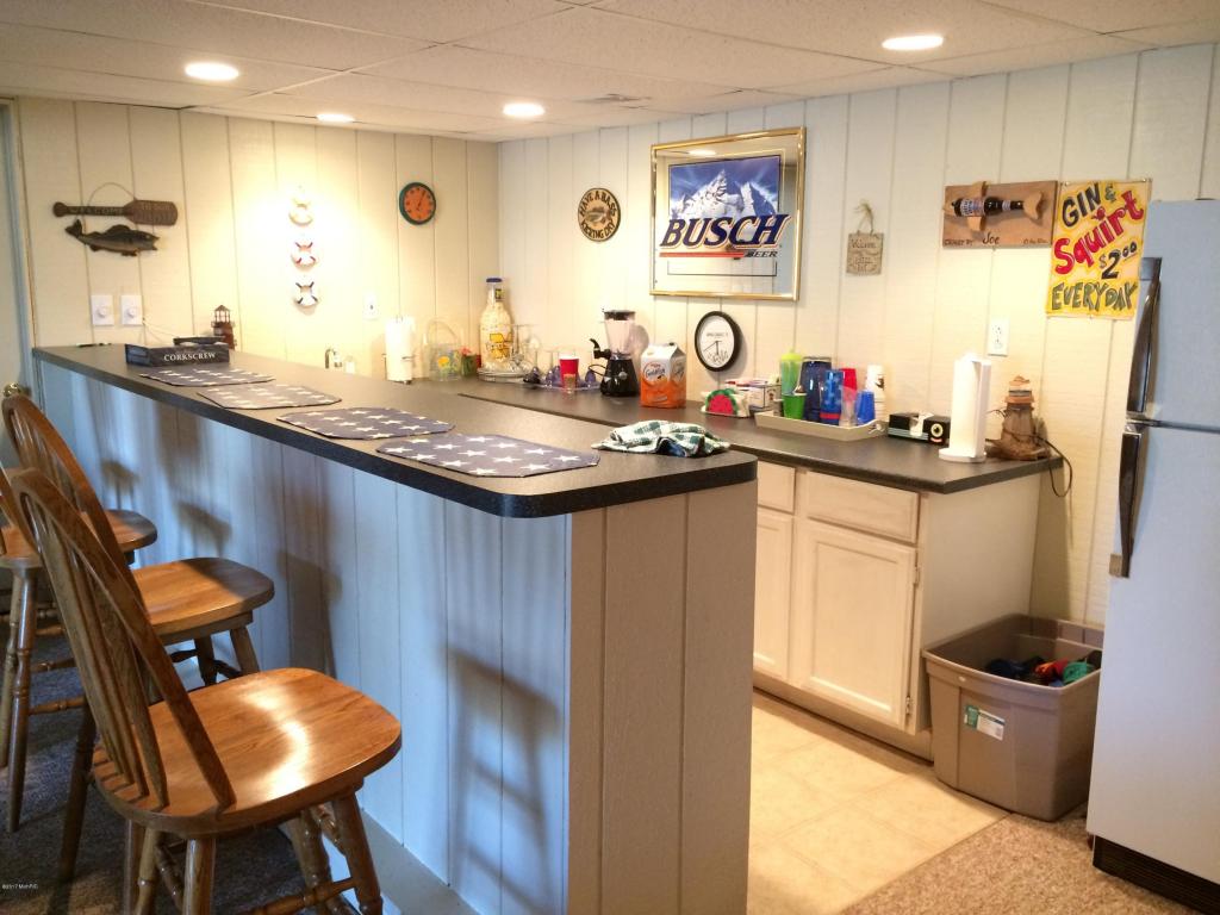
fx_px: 1022
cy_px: 458
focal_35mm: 29
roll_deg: +0.1
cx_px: 610
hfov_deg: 61.7
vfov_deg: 48.2
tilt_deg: -10.3
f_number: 2.2
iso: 320
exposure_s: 1/24
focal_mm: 4.15
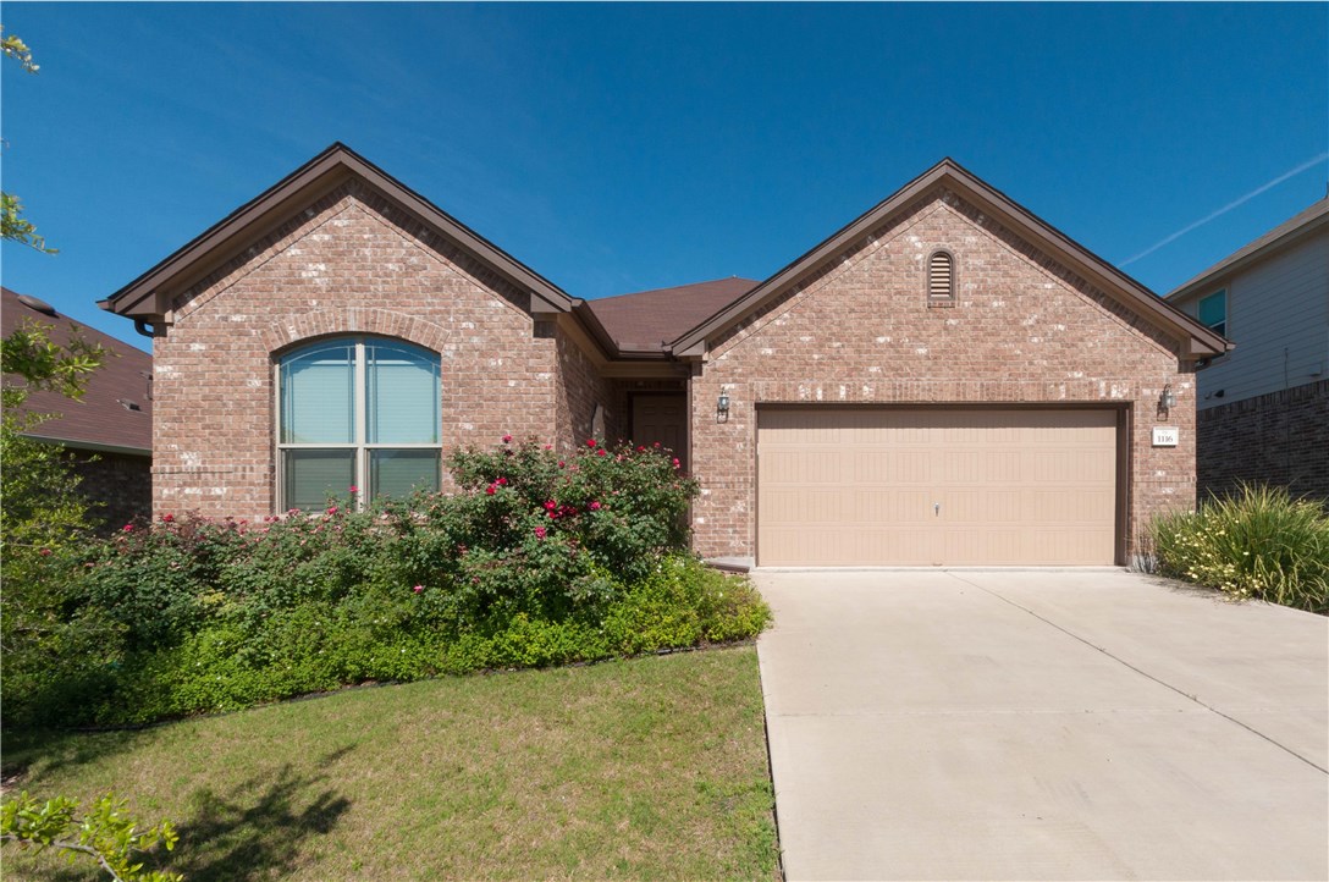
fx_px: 553
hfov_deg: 100.5
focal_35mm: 15
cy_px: 441
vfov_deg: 77.1
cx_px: 664
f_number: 13
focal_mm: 10
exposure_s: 1/200
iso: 200
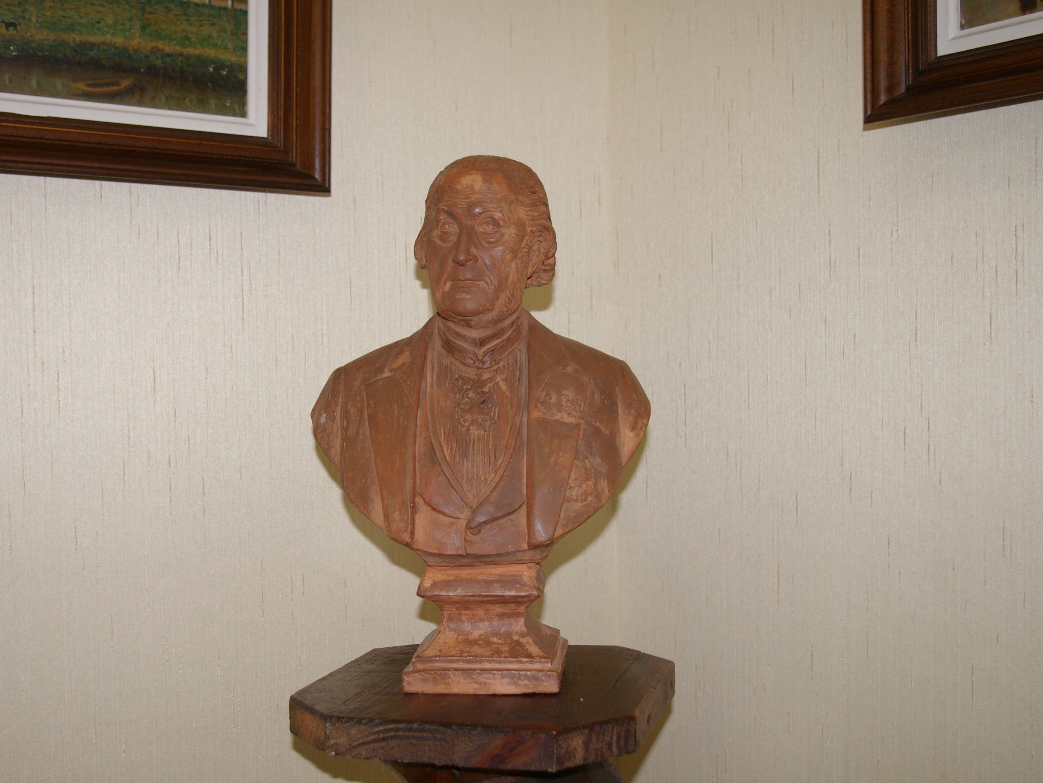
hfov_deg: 41.2
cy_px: 395
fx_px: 1386
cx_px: 471
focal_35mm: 46
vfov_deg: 31.5
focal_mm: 28
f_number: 4.5
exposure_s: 1/45
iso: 400
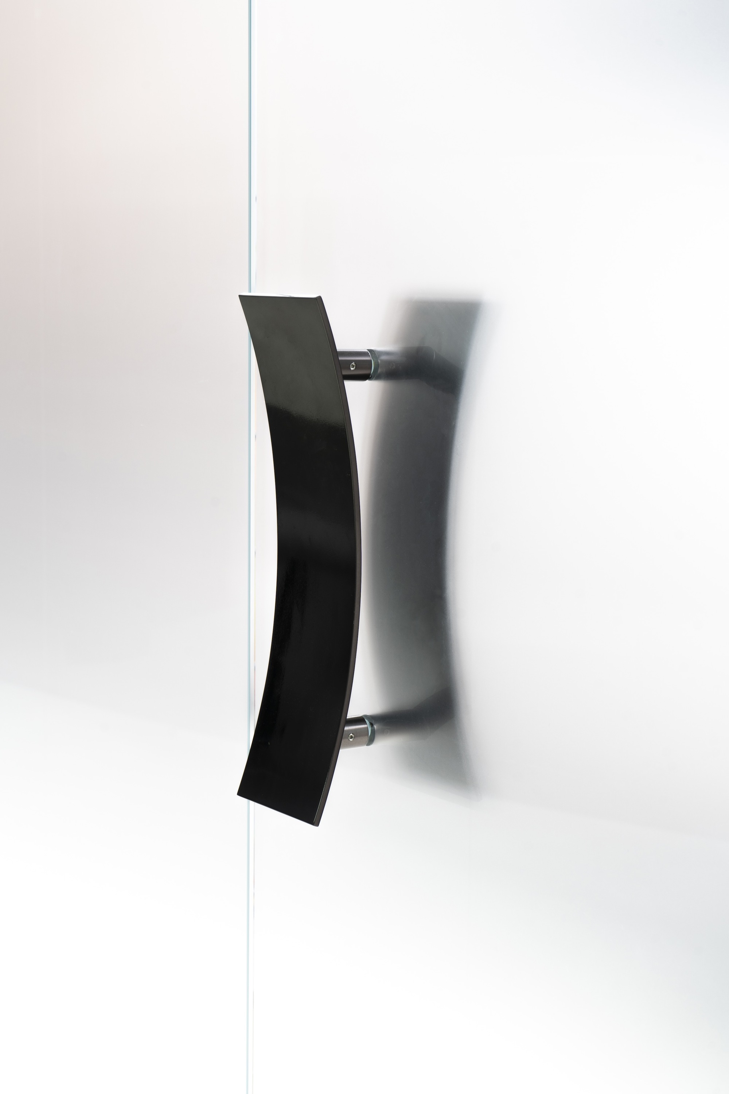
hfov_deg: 19.5
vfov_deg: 28.8
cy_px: 547
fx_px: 2126
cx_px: 364
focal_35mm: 70
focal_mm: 70
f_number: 10
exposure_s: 1/8
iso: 200
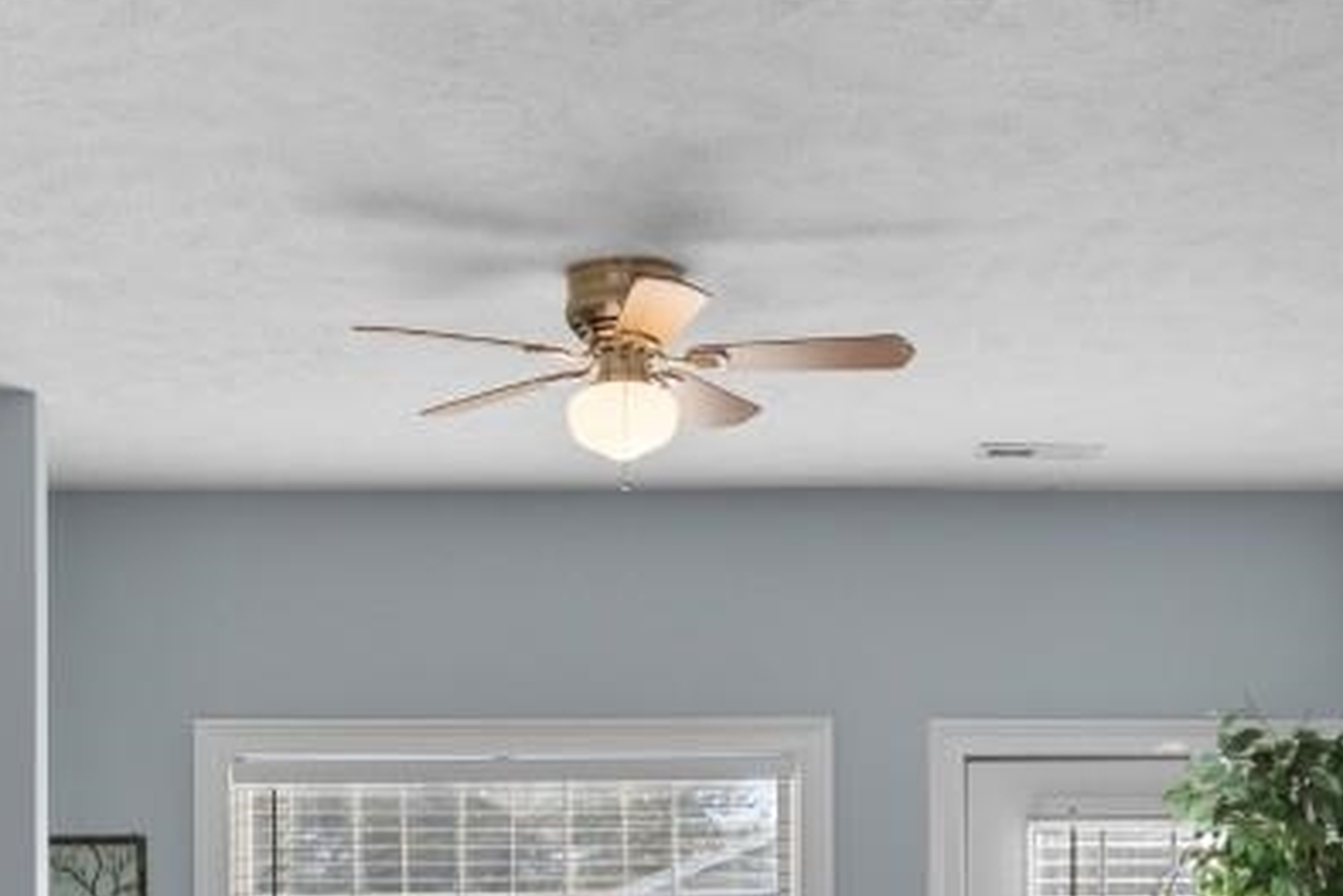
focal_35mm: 74
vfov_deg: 17.8
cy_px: 968
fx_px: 2761
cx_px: 542
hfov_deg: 27.3
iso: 100
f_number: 4.8
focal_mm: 12
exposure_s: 1/30
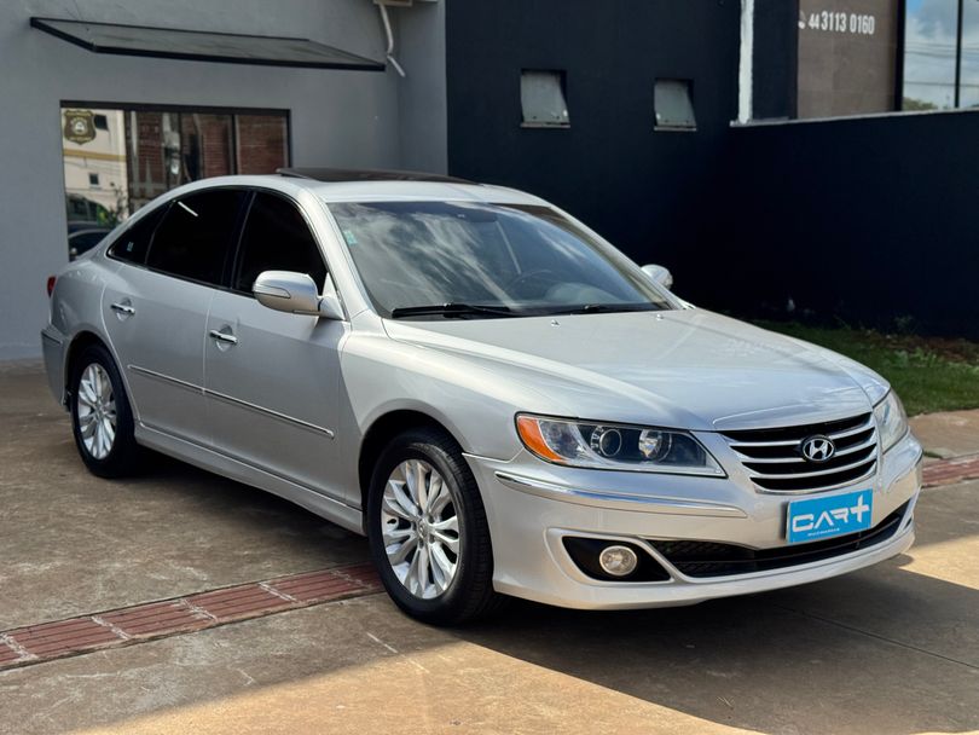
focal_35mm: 48
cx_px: 490
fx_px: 1358
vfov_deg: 30.3
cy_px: 368
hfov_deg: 39.6
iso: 64
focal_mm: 6.76
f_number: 1.78
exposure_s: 1/7937
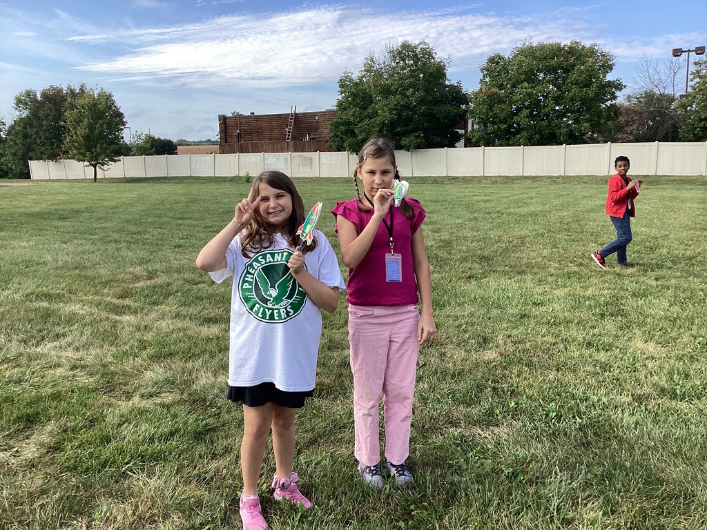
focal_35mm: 31
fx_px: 633
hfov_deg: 58.4
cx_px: 354
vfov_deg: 45.4
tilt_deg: -9.6
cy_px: 265
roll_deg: +0.7
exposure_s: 1/562
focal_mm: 3.3
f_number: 2.4
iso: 25
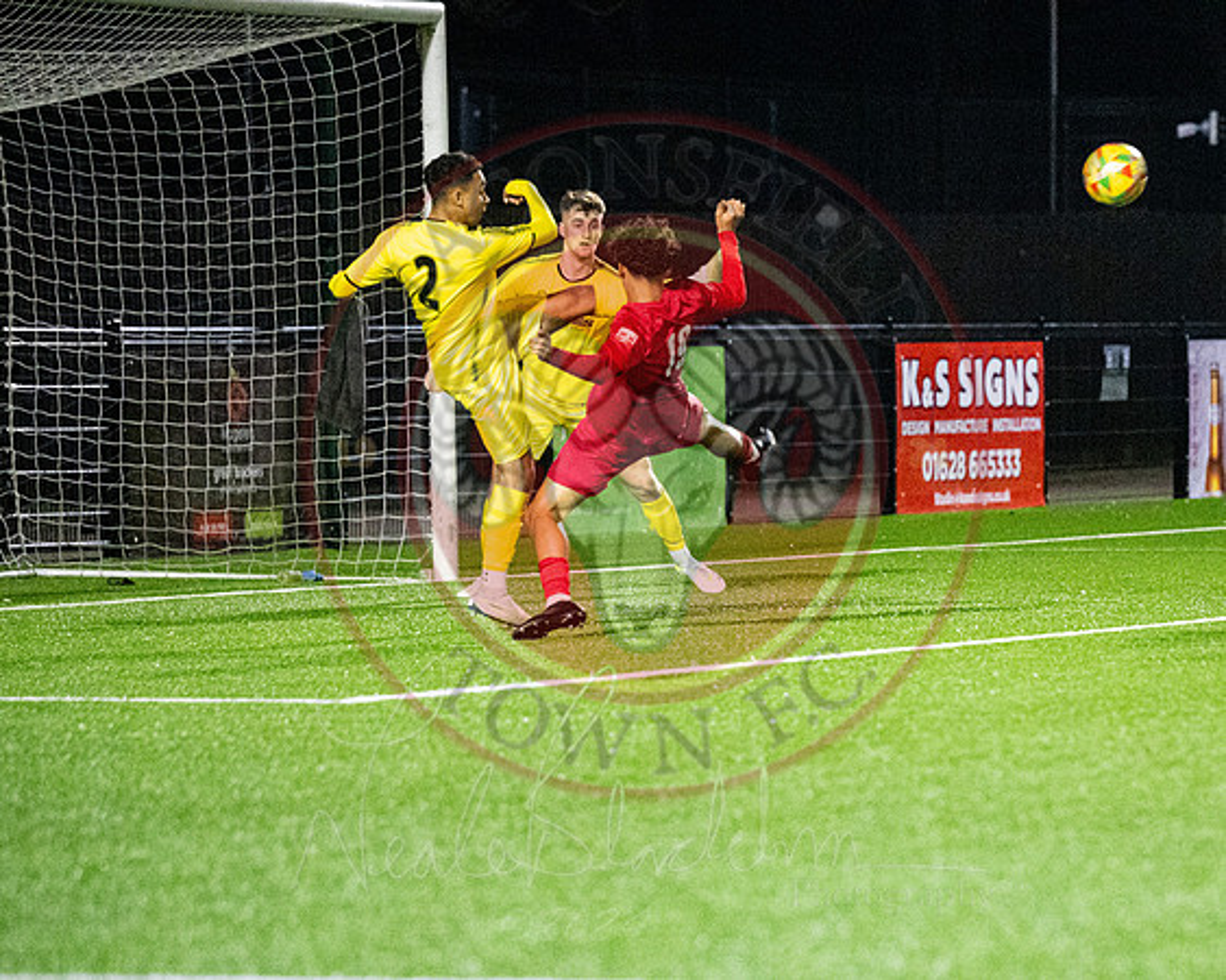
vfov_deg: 6.0
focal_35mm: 258
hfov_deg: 7.5
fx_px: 9367
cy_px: 771
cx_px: 931
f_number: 2.8
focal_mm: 145
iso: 8000
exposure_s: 1/1000
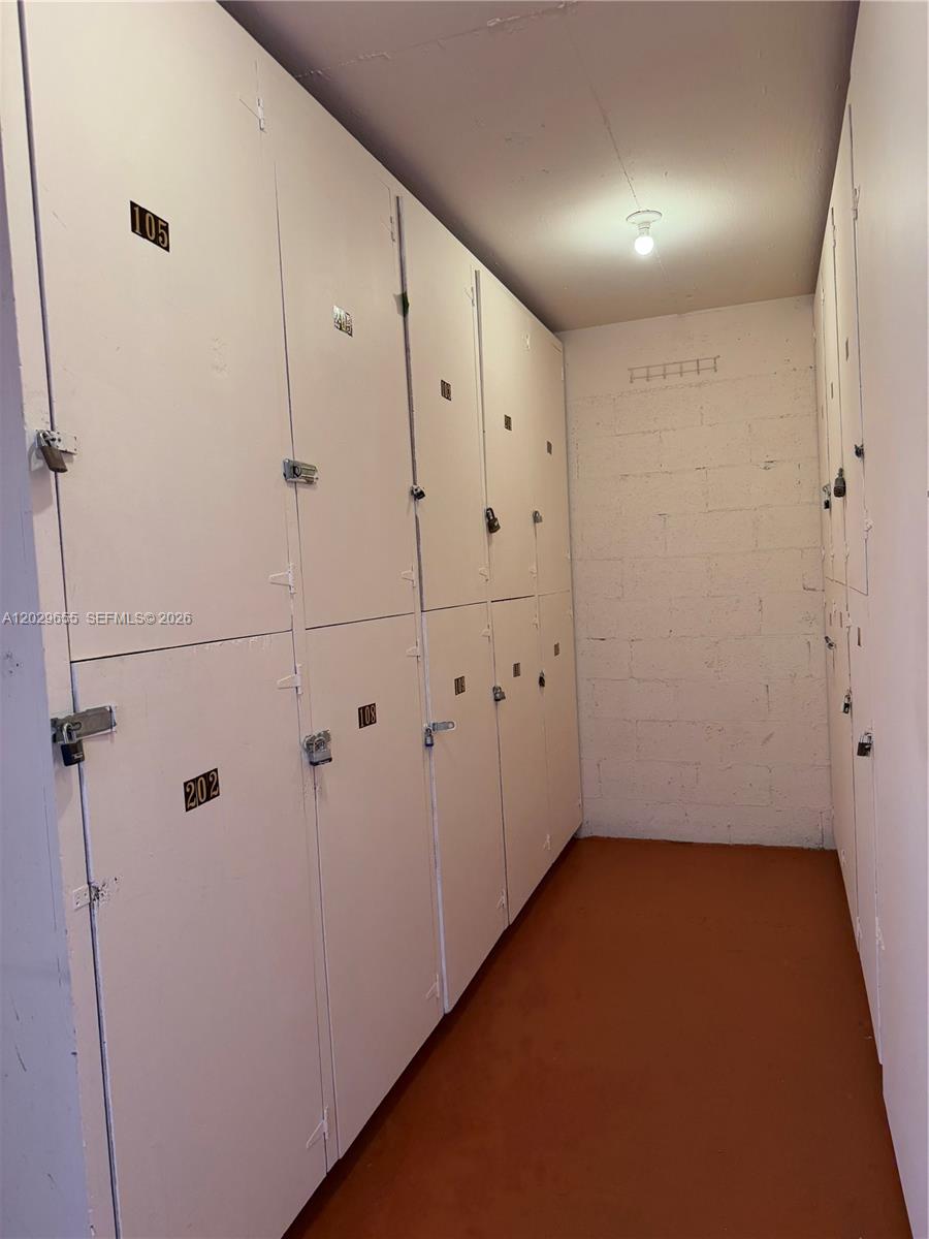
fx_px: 859
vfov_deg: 71.6
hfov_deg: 56.8
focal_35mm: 24
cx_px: 464
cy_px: 620
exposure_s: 1/120
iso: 160
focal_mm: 6.76
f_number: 1.78
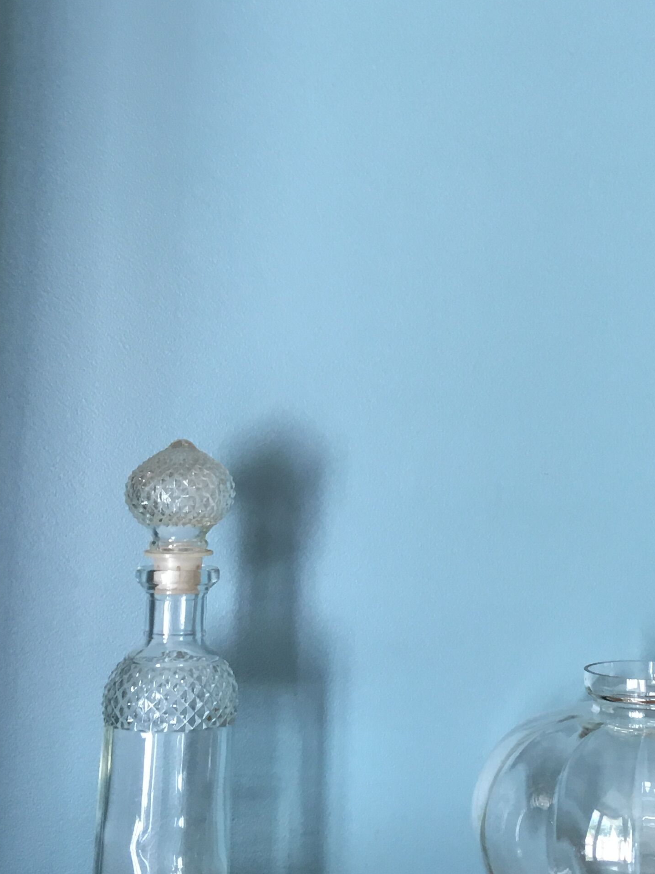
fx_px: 1539
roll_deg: -2.8
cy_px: 286
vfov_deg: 31.4
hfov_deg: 23.8
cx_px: 486
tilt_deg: +5.5
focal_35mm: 61
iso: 40
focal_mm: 4.15
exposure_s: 1/33
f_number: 2.2
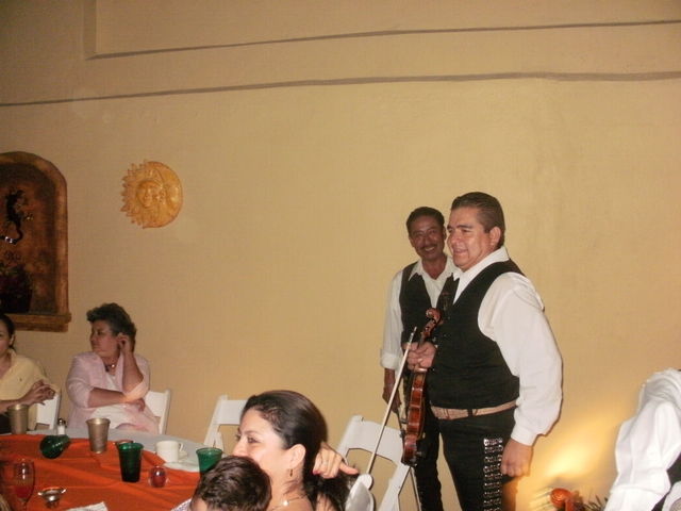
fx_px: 708
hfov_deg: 51.4
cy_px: 256
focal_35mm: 36
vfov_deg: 39.7
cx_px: 340
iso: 320
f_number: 3.5
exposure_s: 1/30
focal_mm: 6.3
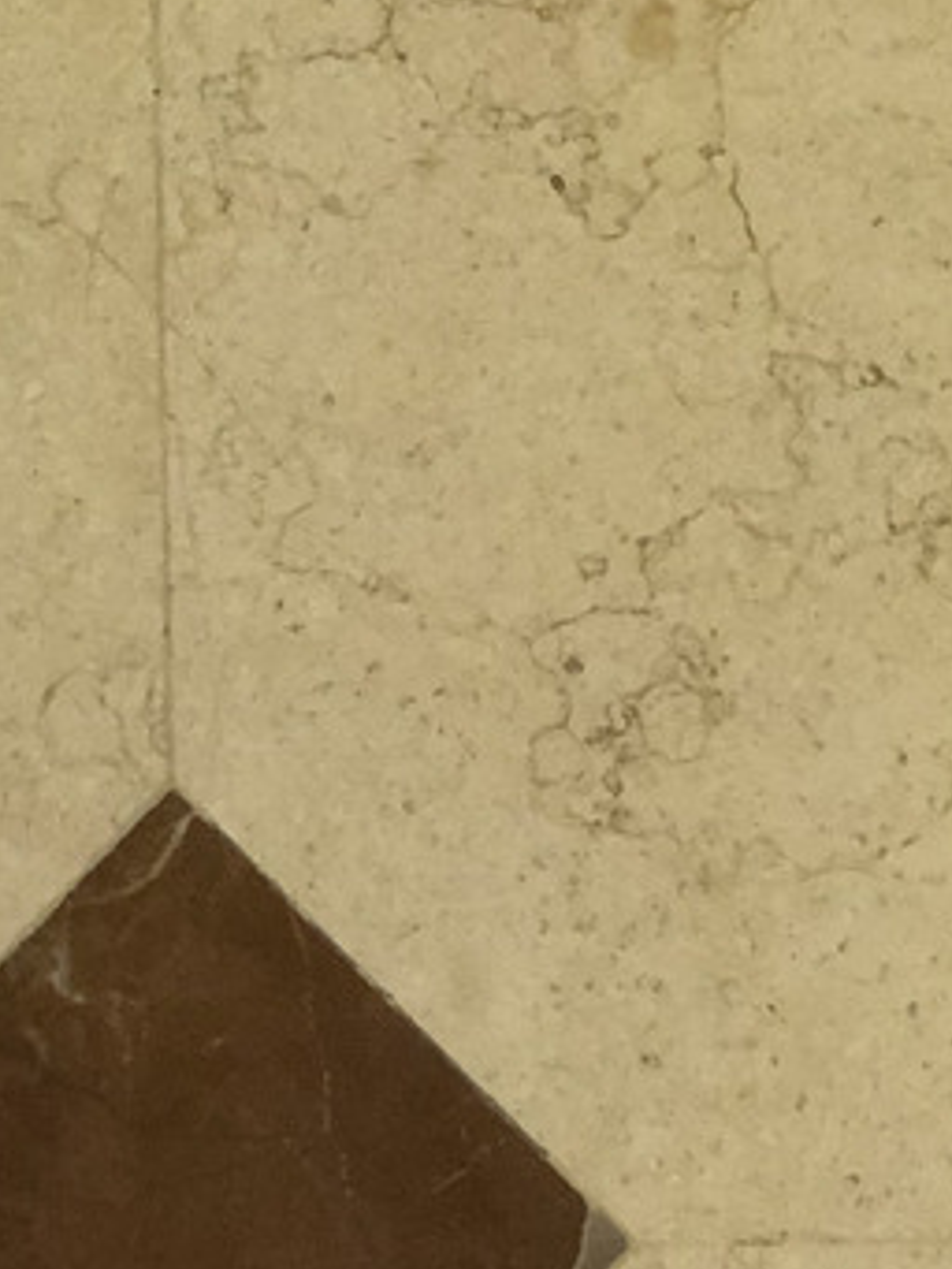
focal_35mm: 183
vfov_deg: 10.6
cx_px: -662
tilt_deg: -81.1
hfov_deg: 7.9
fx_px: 6706
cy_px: -398
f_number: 2.4
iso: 160
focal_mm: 6
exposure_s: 1/24
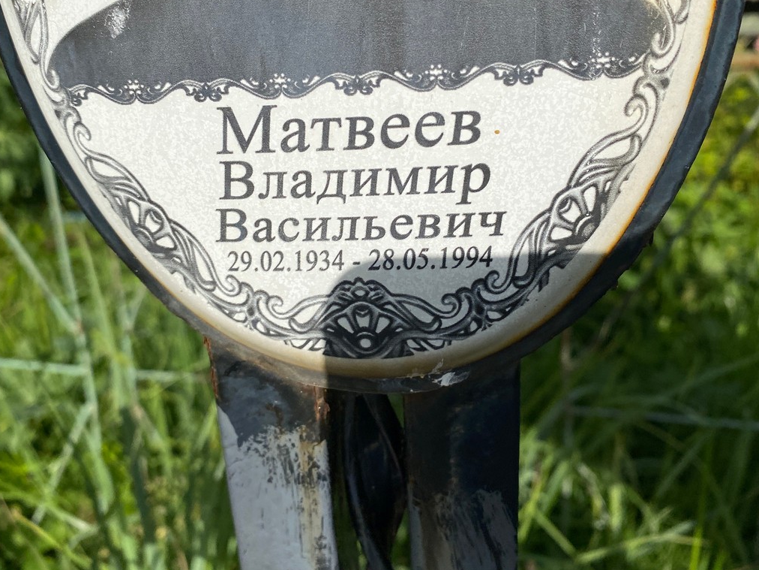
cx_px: 386
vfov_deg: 38.5
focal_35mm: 37
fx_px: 811
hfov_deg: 50.1
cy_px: 228
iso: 32
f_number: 1.8
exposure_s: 1/7692
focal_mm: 4.25
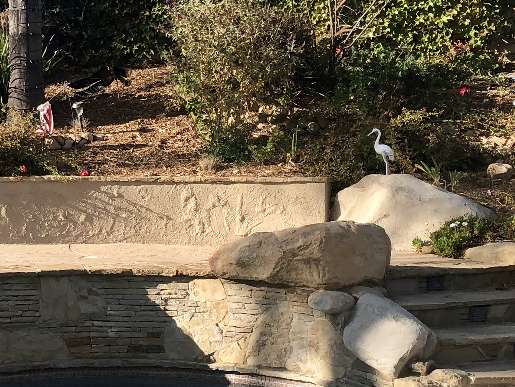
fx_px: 1250
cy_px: 287
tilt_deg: -4.4
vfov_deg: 17.5
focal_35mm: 84
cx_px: 110
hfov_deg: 23.0
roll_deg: -2.5
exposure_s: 1/823
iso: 20
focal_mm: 4
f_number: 1.8
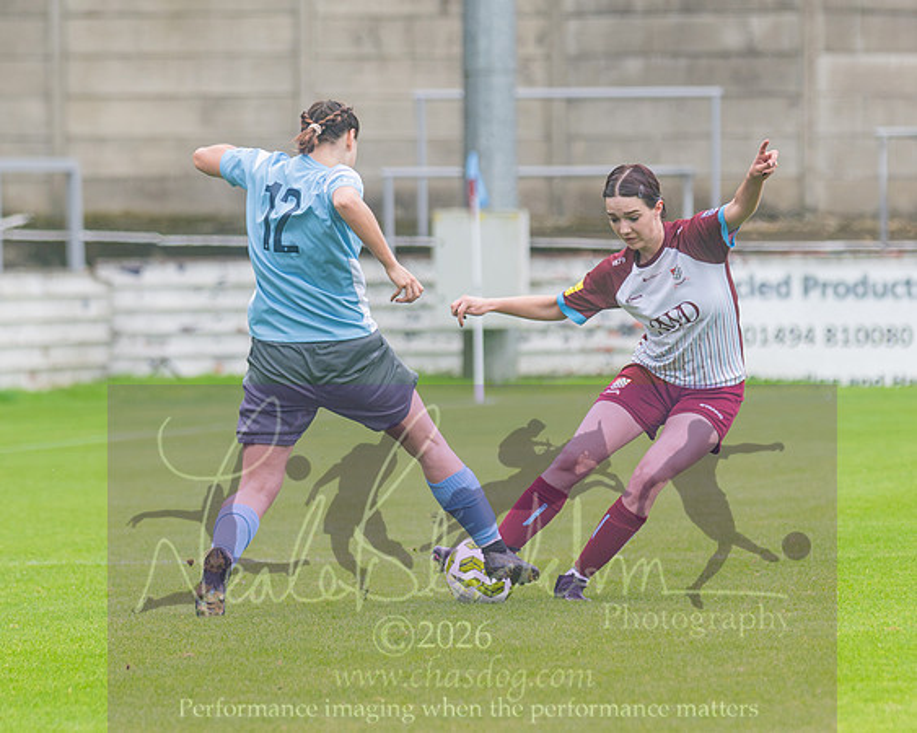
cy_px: 316
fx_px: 15335
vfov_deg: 2.7
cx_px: 410
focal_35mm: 565
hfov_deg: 3.4
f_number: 2.8
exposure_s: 1/1600
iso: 500
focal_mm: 180
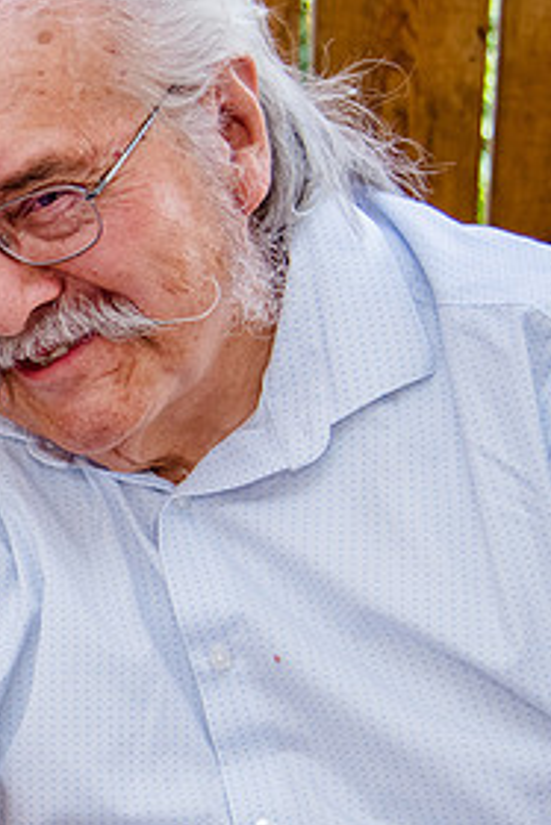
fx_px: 3095
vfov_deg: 15.2
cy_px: 479
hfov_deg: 9.8
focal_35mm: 135
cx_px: -368
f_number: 4
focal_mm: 44
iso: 640
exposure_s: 1/320
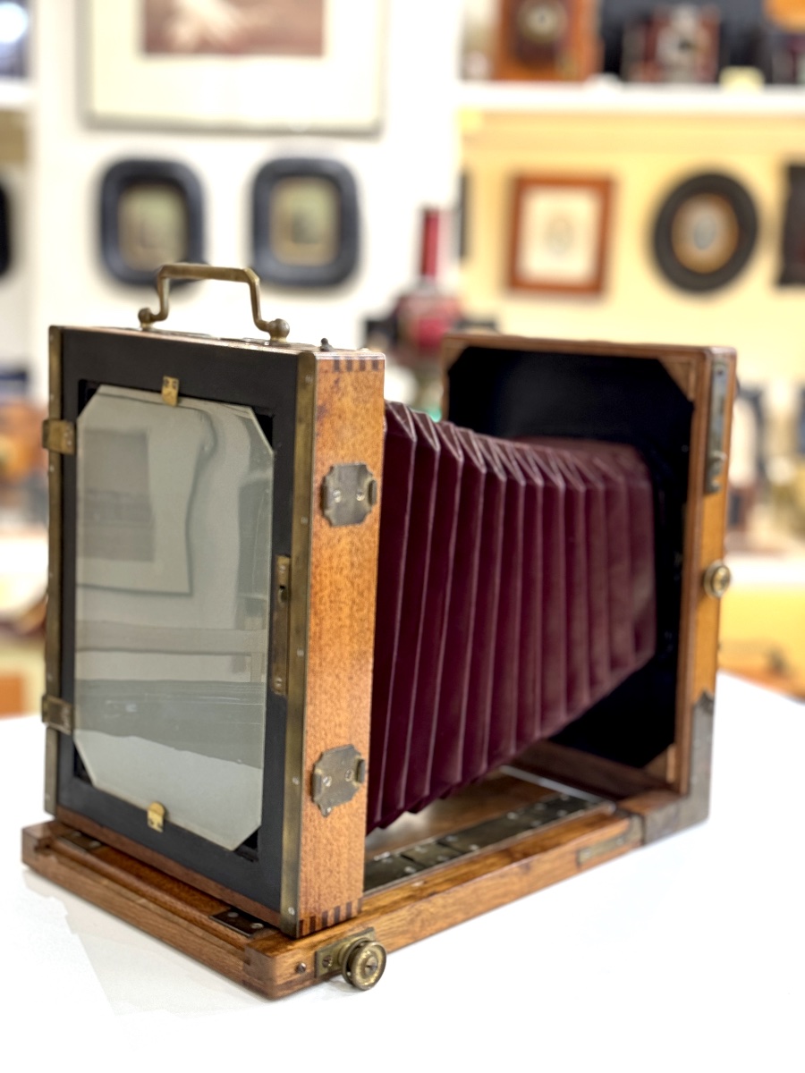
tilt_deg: -10.8
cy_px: 536
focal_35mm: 48
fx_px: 1488
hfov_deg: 30.3
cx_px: 402
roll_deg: -0.6
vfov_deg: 39.7
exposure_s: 1/50
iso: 250
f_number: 1.78
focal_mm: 6.76
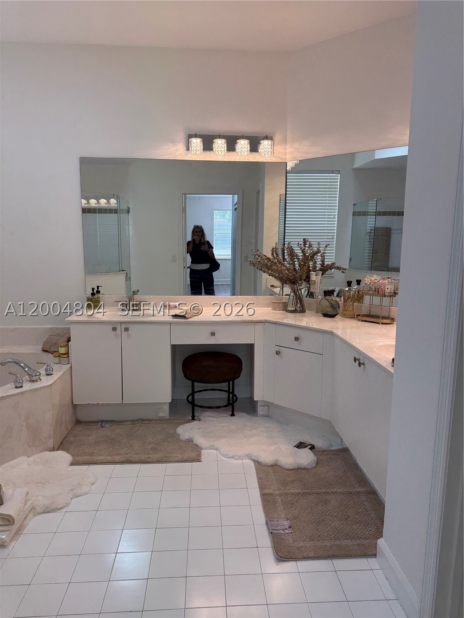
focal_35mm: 24
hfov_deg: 56.8
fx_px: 429
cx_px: 232
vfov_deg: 71.6
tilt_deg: -8.6
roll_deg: -1.2
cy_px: 309
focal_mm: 6.76
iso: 100
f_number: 1.78
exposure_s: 1/268
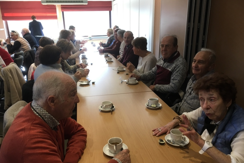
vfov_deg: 42.3
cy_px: 91
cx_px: 121
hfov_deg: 60.3
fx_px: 210
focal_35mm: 31
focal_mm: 4.15
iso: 50
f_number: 2.2
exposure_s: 1/33
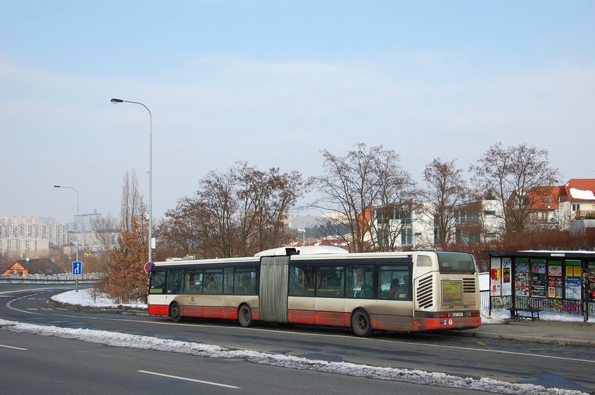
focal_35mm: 45
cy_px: 198
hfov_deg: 43.6
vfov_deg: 29.8
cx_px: 298
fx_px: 743
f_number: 10
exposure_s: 1/250
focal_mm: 30
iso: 250
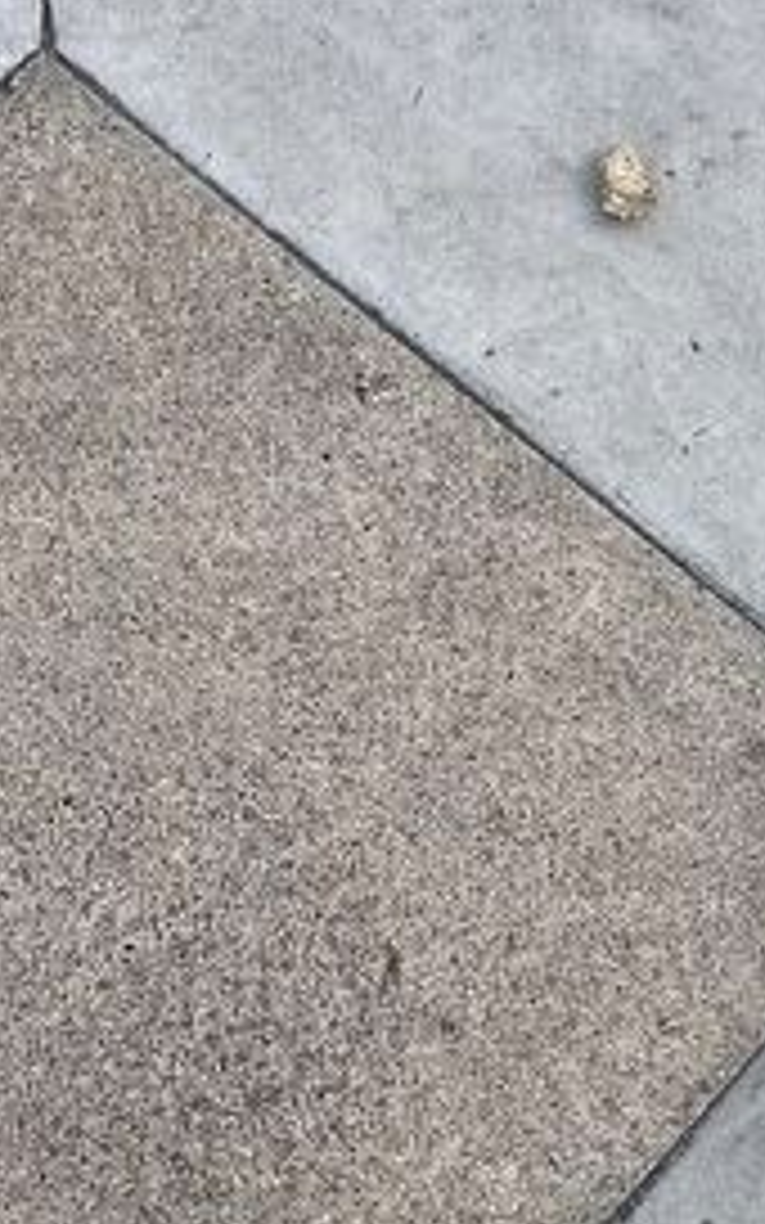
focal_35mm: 81
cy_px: 765
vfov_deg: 25.4
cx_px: 171
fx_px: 2702
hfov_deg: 16.0
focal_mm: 4.25
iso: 32
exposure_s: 1/1034
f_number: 1.8
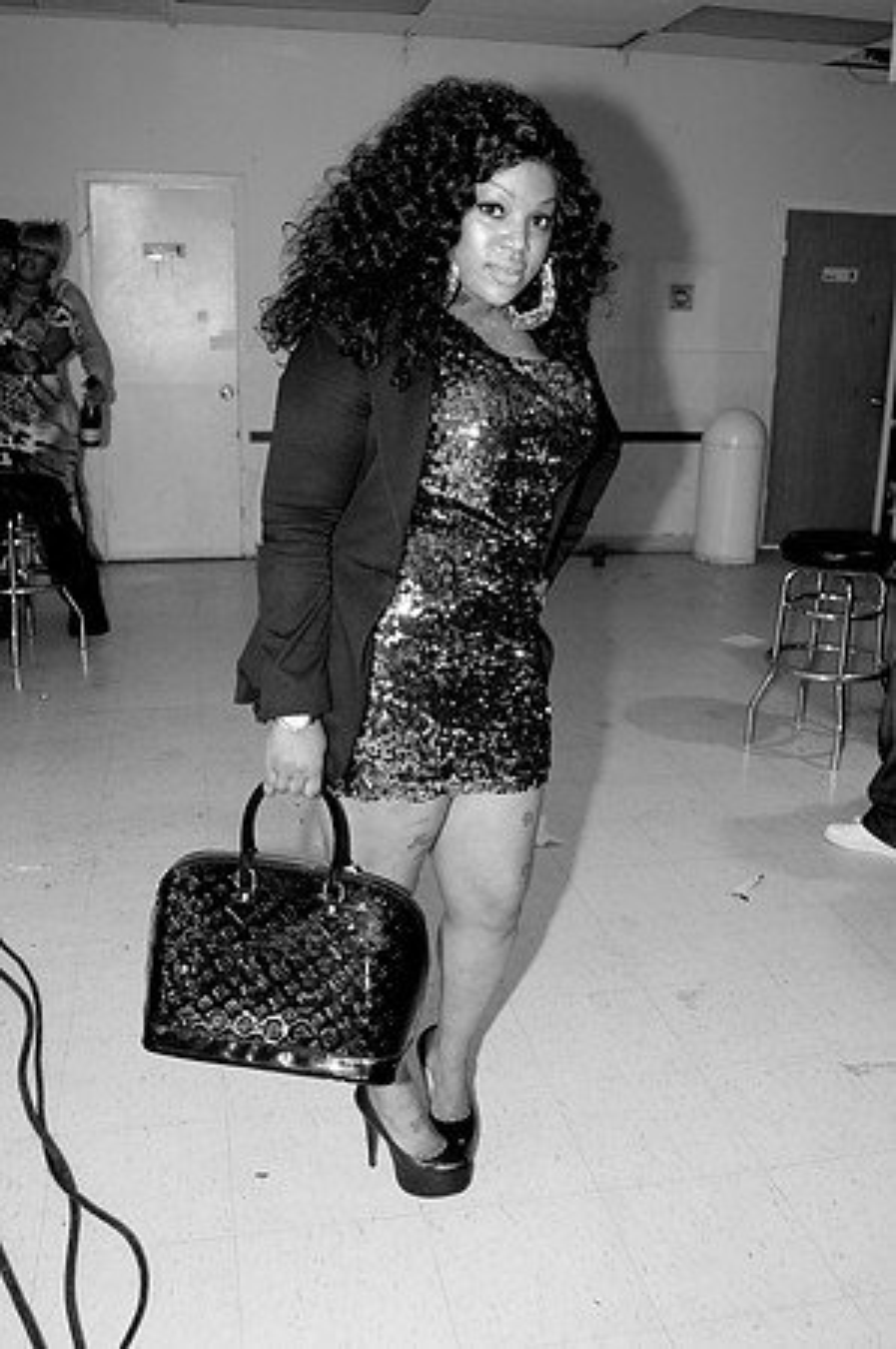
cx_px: 448
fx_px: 1235
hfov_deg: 39.9
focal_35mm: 33
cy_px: 674
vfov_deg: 57.3
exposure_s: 1/60
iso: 400
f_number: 4
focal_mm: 22
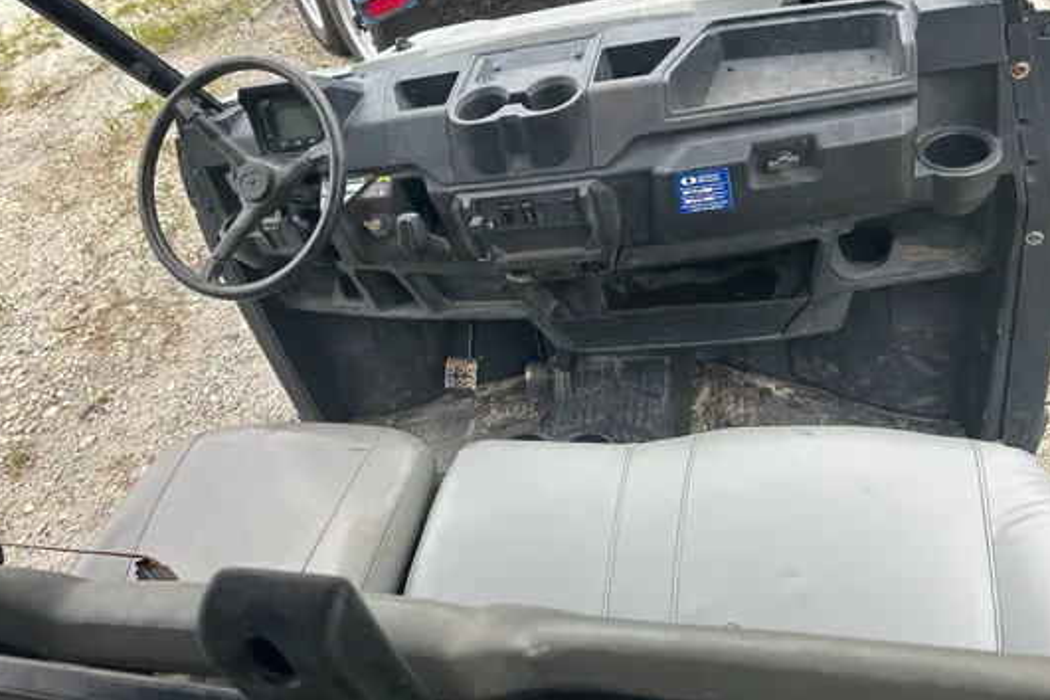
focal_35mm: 28
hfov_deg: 65.5
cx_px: 512
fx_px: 817
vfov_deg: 46.3
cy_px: 306
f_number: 1.5
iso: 32
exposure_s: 1/138
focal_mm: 5.7
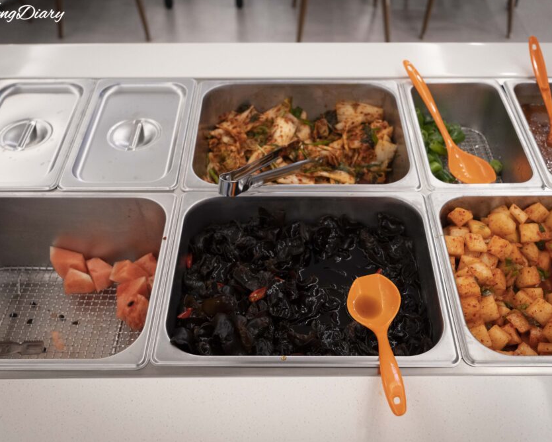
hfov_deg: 47.9
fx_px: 621
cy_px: 219
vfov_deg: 39.2
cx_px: 294
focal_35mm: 38
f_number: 4.5
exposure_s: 1/160
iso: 2500
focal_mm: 33
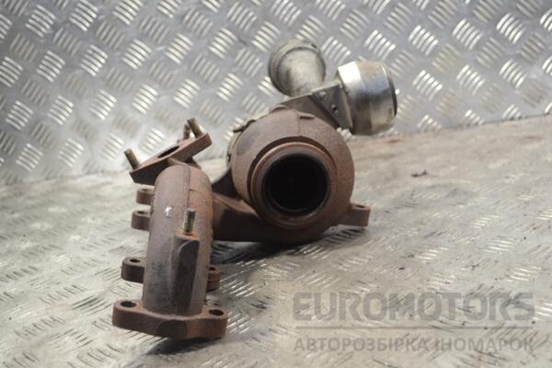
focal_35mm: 48
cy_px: 184
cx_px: 276
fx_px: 736
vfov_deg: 28.1
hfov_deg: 41.1
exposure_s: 1/30
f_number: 4.8
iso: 220
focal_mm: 32
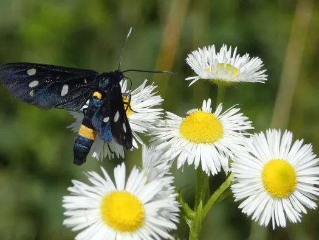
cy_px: 138
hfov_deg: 10.1
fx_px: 1797
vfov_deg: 7.6
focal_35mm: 195
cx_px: 141
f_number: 5.4
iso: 80
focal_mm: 28.8
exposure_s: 1/250
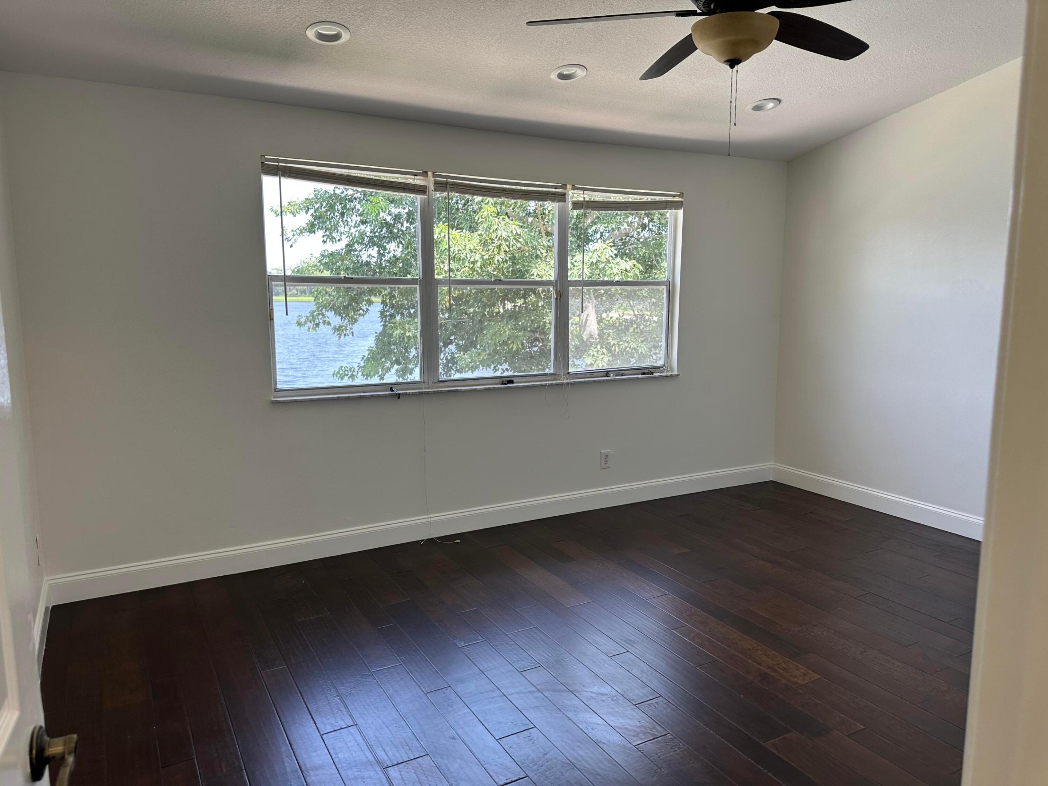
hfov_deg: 71.6
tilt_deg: -7.1
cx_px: 524
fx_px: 727
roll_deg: -0.3
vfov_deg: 56.8
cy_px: 393
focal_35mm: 24
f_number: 1.78
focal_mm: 6.86
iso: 64
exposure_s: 1/133
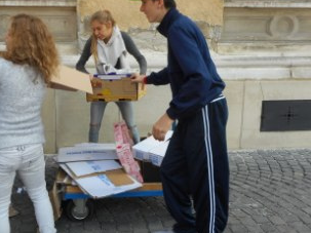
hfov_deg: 49.1
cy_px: 98
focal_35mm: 37
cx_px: 98
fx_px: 332
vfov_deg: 38.5
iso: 80
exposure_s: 1/200
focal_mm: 4.5
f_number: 3.7
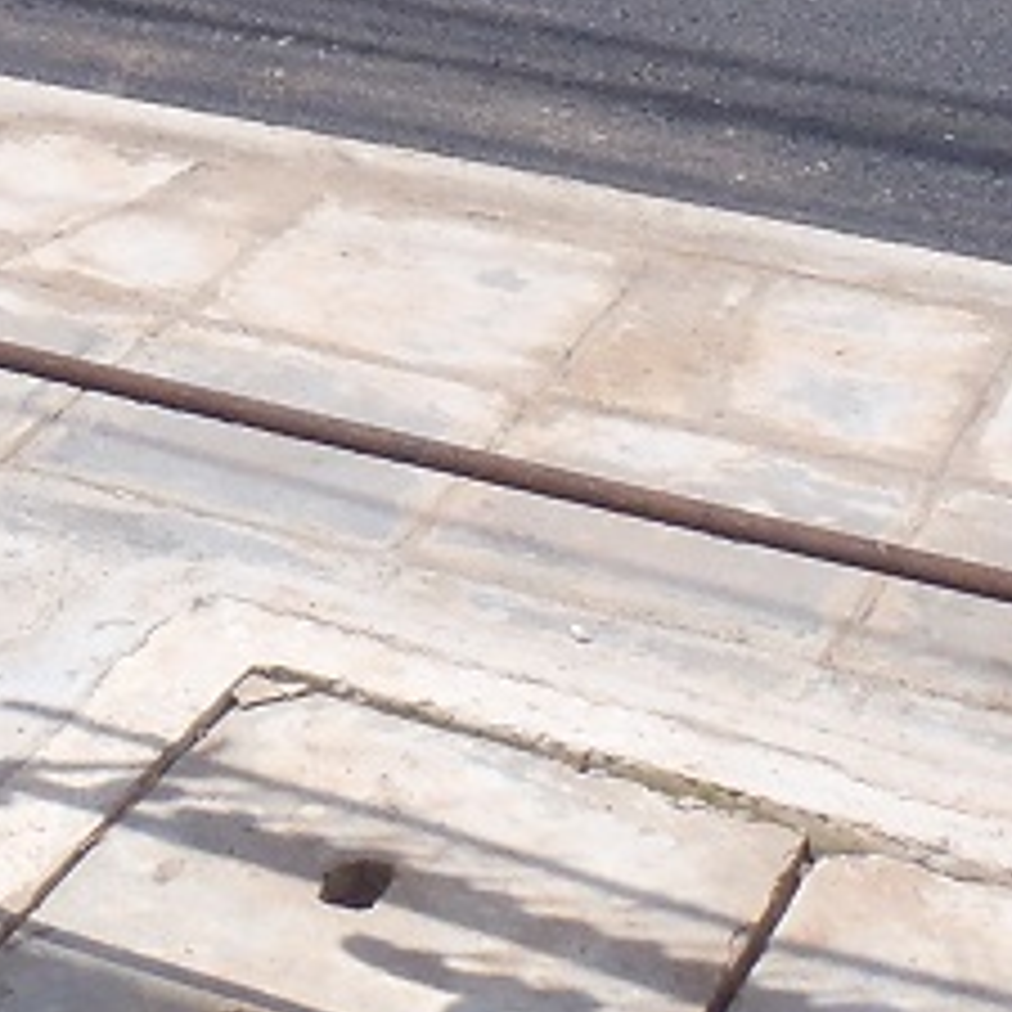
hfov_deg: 15.2
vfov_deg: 14.9
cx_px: -252
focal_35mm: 110
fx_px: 3638
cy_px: -414
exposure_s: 1/80
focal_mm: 5
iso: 80
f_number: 11
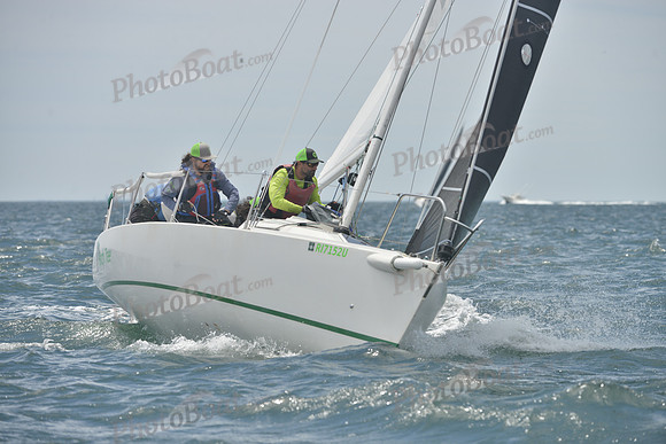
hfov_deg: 7.6
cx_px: 333
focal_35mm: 270
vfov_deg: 5.1
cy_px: 222
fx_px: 4996
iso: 280
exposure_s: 1/1250
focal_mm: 270
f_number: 7.1
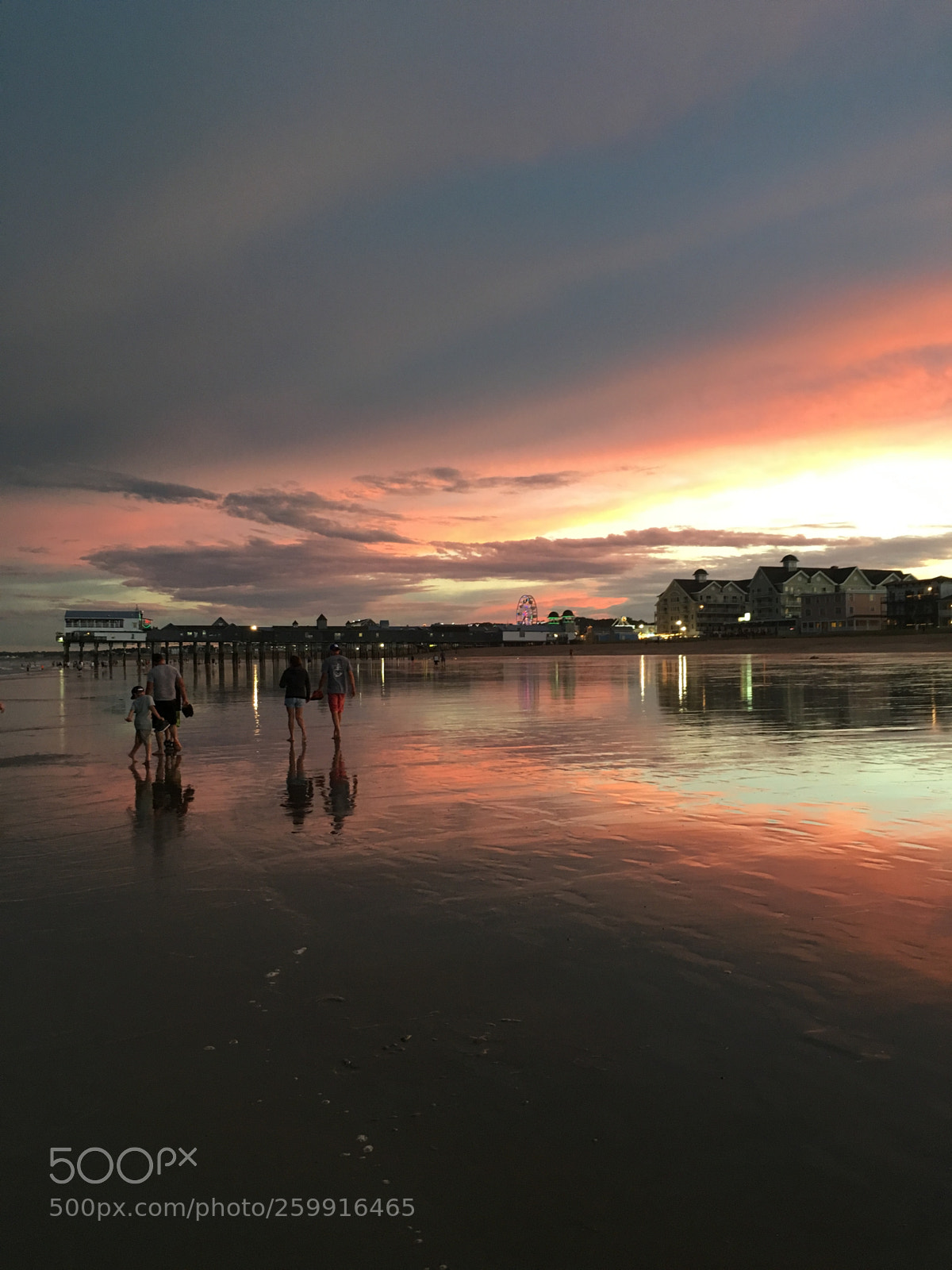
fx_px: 1063
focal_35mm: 29
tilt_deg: +1.2
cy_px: 635
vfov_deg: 61.7
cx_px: 476
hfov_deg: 48.2
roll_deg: -1.9
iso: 100
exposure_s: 1/30
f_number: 2.2
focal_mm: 4.15
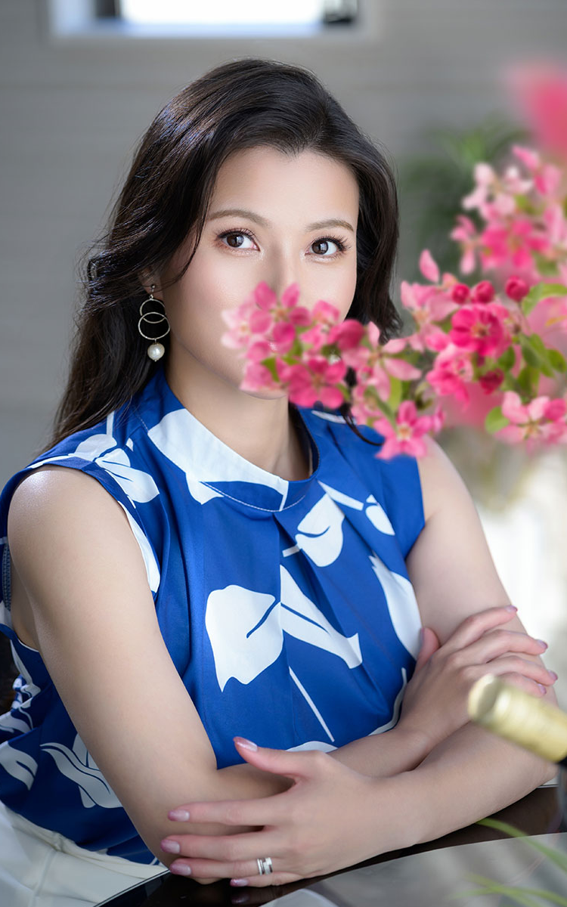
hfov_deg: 13.1
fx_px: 2472
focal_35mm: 100
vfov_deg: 20.8
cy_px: 447
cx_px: 258
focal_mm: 92
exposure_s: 1/100
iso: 50
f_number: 2.8
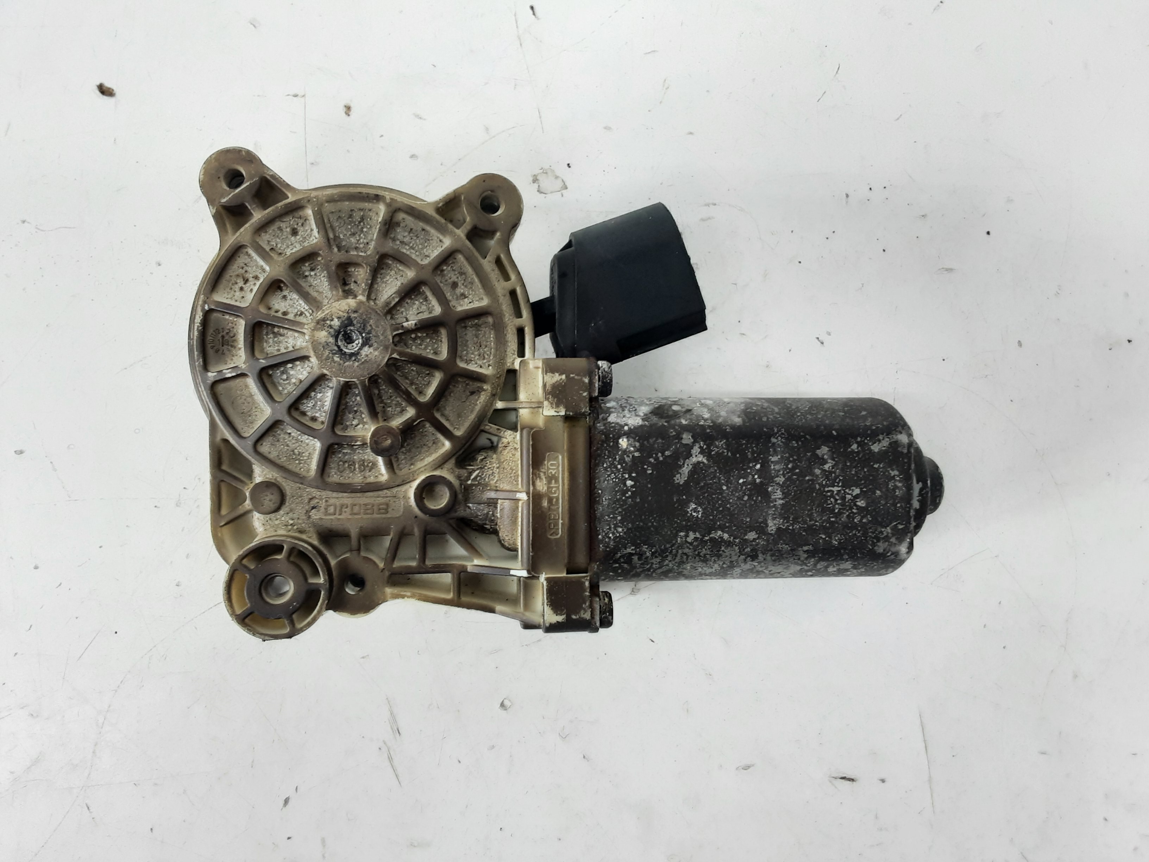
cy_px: 431
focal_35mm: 27
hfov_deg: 65.3
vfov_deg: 51.4
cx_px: 574
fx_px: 896
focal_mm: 2.91
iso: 80
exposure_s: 1/50
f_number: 1.9
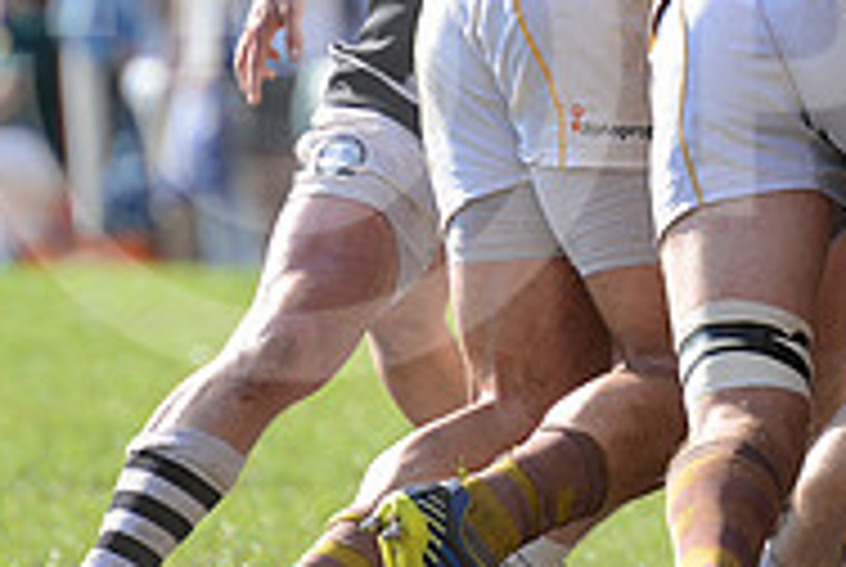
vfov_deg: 1.7
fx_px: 19583
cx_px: 1062
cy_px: 61
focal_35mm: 832
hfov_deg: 2.5
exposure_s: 1/800
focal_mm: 270
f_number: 4
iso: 320
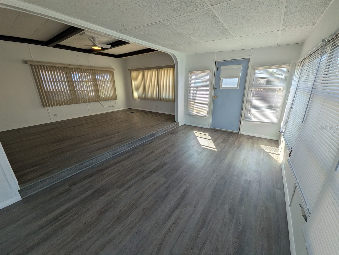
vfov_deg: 85.7
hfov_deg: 102.1
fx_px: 137
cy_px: 128
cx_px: 170
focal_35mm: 14
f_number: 2.2
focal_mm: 1.85
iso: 44
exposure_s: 1/703
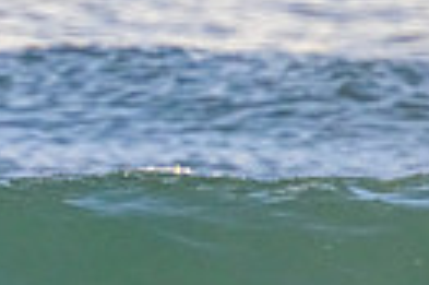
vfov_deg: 0.4
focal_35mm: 3541
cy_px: 457
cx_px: -413
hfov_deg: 0.6
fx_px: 42144
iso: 4000
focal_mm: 800
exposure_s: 1/1600
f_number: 11
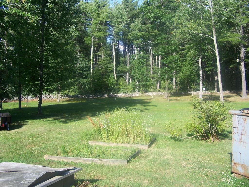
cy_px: 94
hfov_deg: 49.0
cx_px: 124
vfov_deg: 37.7
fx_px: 273
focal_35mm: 38
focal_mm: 6.3
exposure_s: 1/500
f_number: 2.8
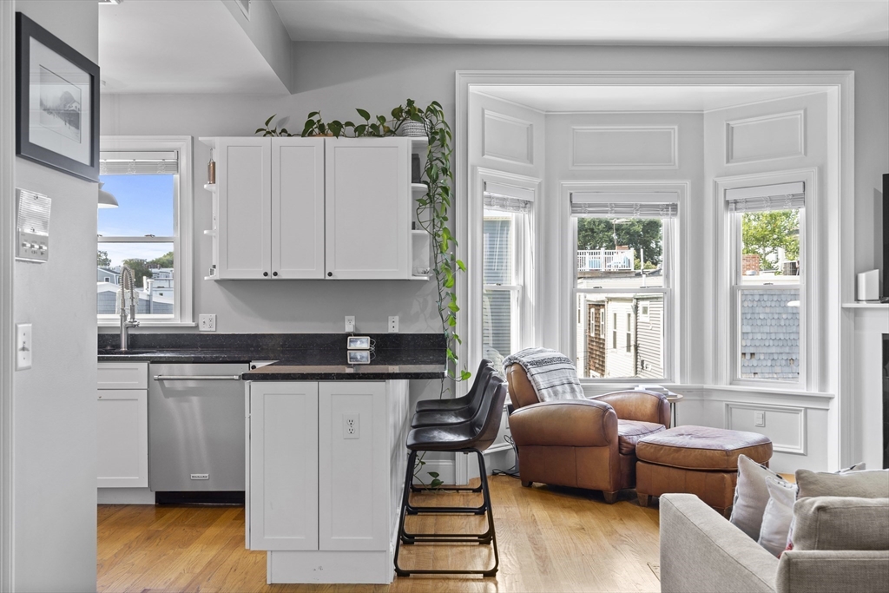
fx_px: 766
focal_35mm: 31
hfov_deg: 60.3
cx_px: 444
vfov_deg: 42.3
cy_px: 296
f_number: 7.1
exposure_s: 1/5
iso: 320
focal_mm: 31
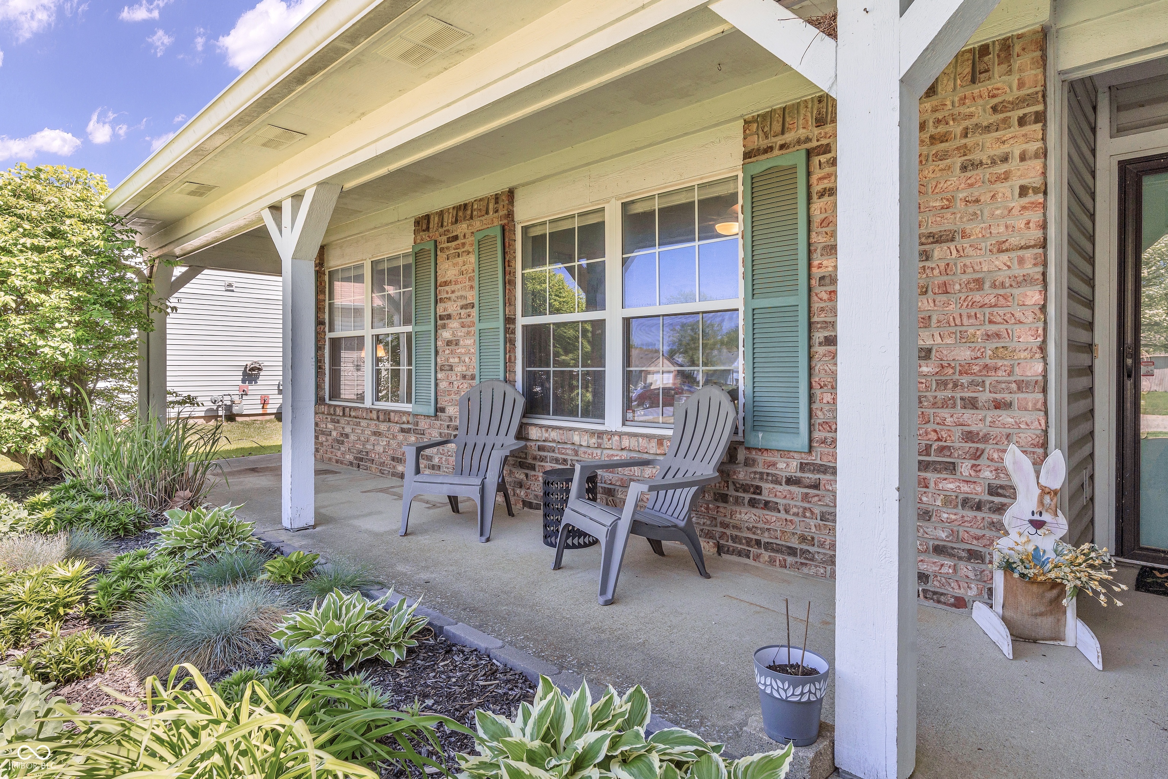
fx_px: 616
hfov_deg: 86.9
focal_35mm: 19
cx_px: 584
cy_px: 390
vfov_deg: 64.6
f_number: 9
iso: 400
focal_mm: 19
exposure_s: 1/250
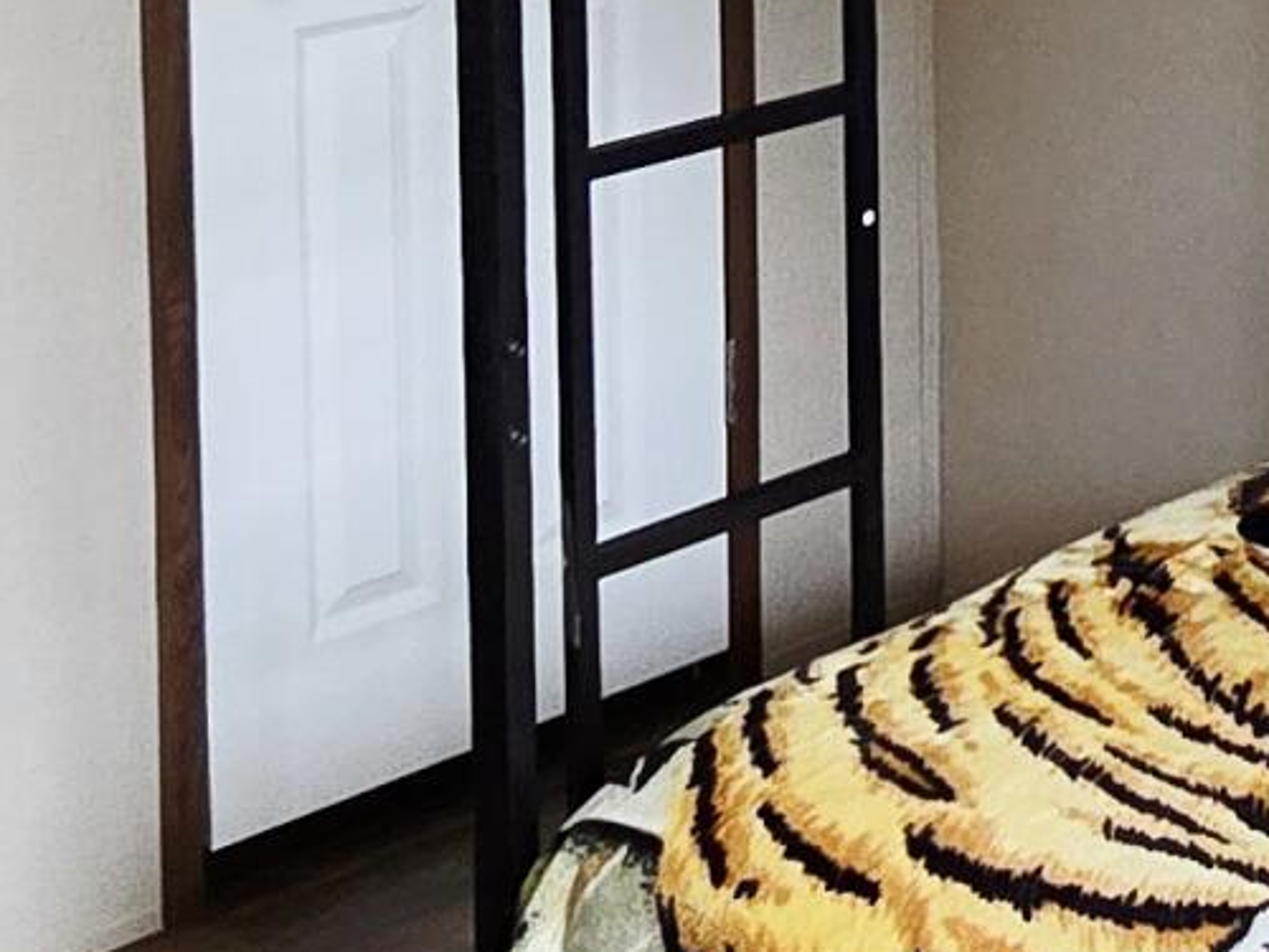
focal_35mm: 78
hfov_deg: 24.0
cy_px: -503
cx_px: 1244
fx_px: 2859
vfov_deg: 17.0
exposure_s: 1/60.2
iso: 200
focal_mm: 2.2
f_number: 2.2
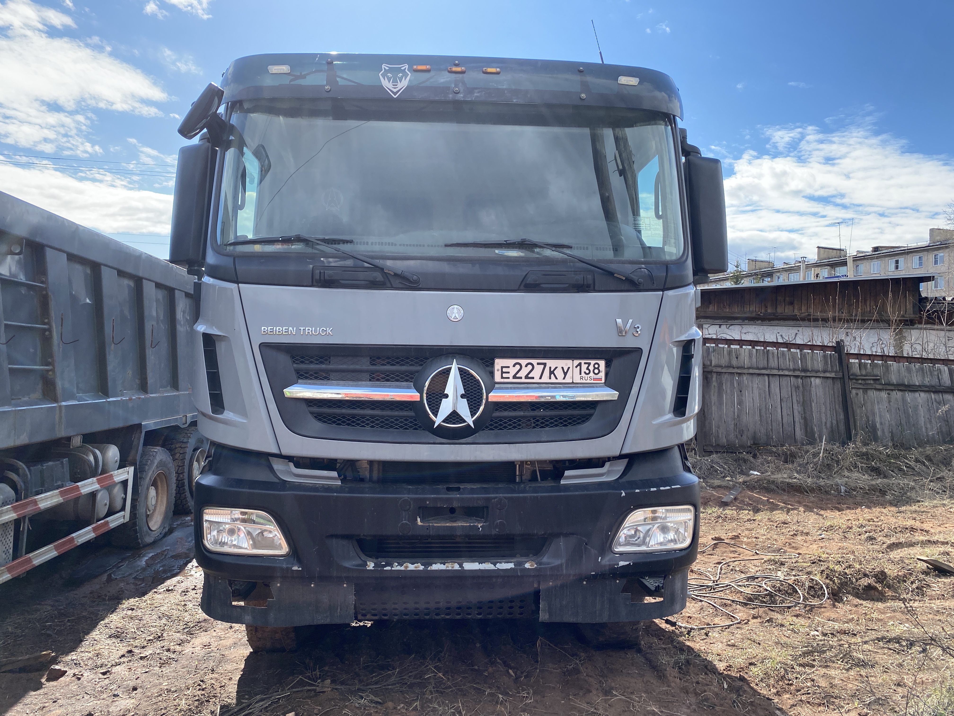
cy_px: 358
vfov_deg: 53.1
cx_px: 477
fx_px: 717
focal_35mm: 26
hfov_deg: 67.3
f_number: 1.8
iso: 32
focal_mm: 4.25
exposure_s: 1/1504
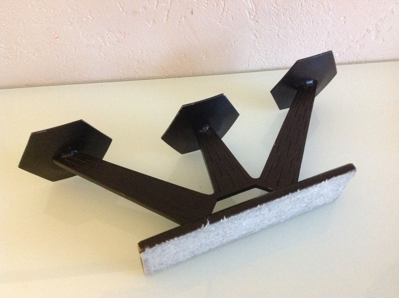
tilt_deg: -48.7
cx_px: 200
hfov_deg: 52.7
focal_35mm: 35
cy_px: 149
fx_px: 403
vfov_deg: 40.6
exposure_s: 1/17
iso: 500
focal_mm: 4.28
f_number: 2.4
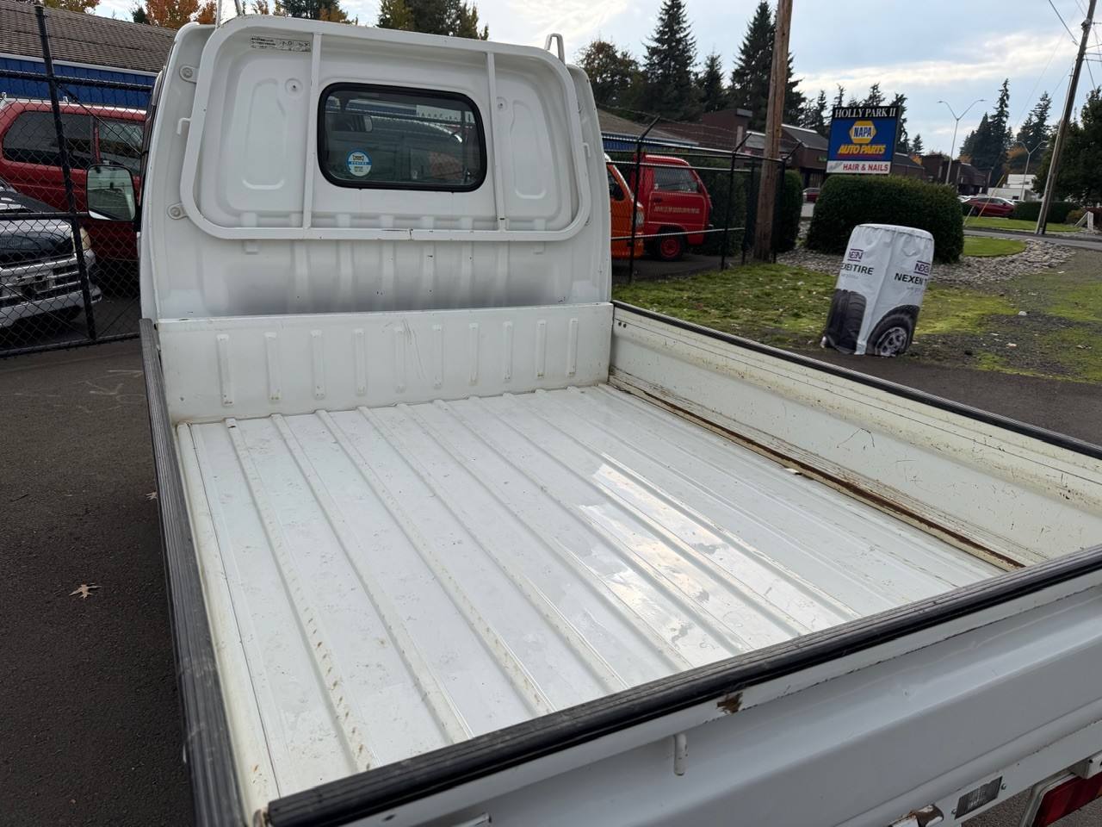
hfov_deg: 71.6
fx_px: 764
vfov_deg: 56.8
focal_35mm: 24
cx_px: 551
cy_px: 414
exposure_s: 1/4673
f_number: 1.78
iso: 80
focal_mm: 6.76
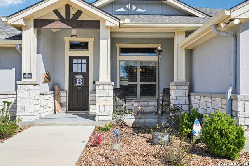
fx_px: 221
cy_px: 83
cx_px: 124
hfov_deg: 58.7
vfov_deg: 41.1
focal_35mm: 32
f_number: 8
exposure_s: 1/500
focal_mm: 32
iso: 200
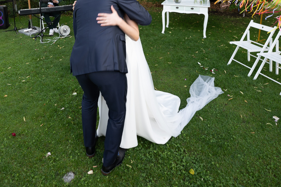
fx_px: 203
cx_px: 116
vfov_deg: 44.7
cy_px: 16
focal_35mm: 26
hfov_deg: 68.9
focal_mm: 14
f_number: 4
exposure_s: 1/80
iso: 160
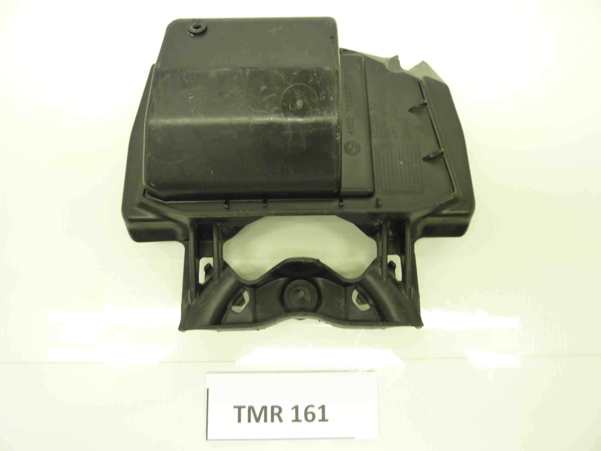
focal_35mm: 25
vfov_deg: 54.9
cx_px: 300
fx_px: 434
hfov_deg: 69.4
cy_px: 226
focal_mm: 4.1
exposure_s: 1/13
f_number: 3.3
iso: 125
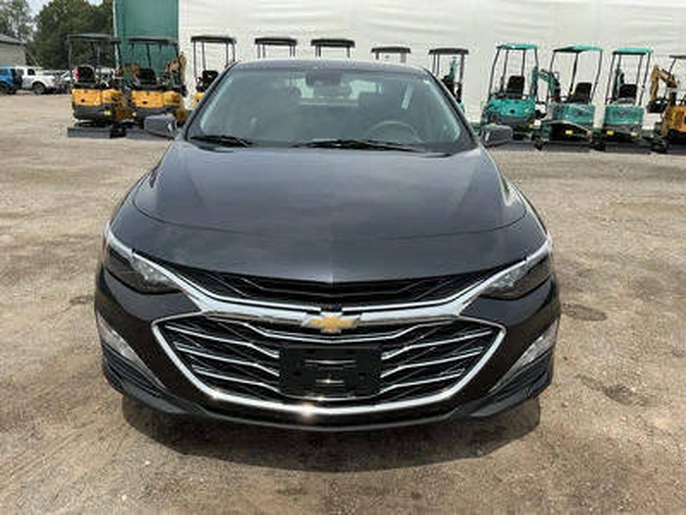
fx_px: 555
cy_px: 258
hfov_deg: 63.4
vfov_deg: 49.7
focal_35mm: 28
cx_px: 343
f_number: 1.8
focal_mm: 3
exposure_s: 1/1451
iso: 25
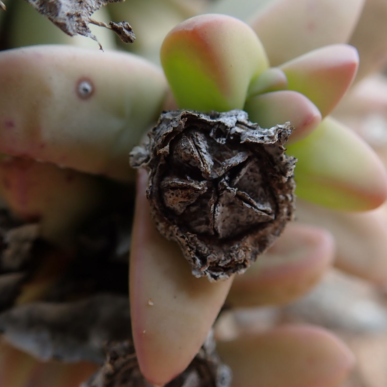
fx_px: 455
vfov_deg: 46.0
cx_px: 210
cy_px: 195
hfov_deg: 46.0
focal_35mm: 36
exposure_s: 1/160
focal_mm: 5.5
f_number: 3.2
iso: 100
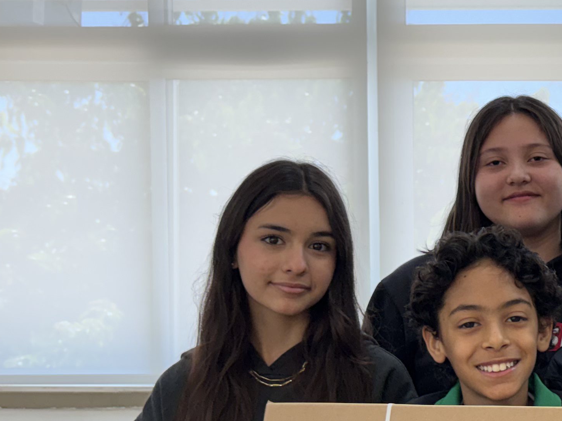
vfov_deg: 20.4
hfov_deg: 24.1
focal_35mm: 72
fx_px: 1169
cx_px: 706
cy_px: 283
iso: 100
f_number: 1.6
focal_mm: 5.96
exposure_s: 1/222
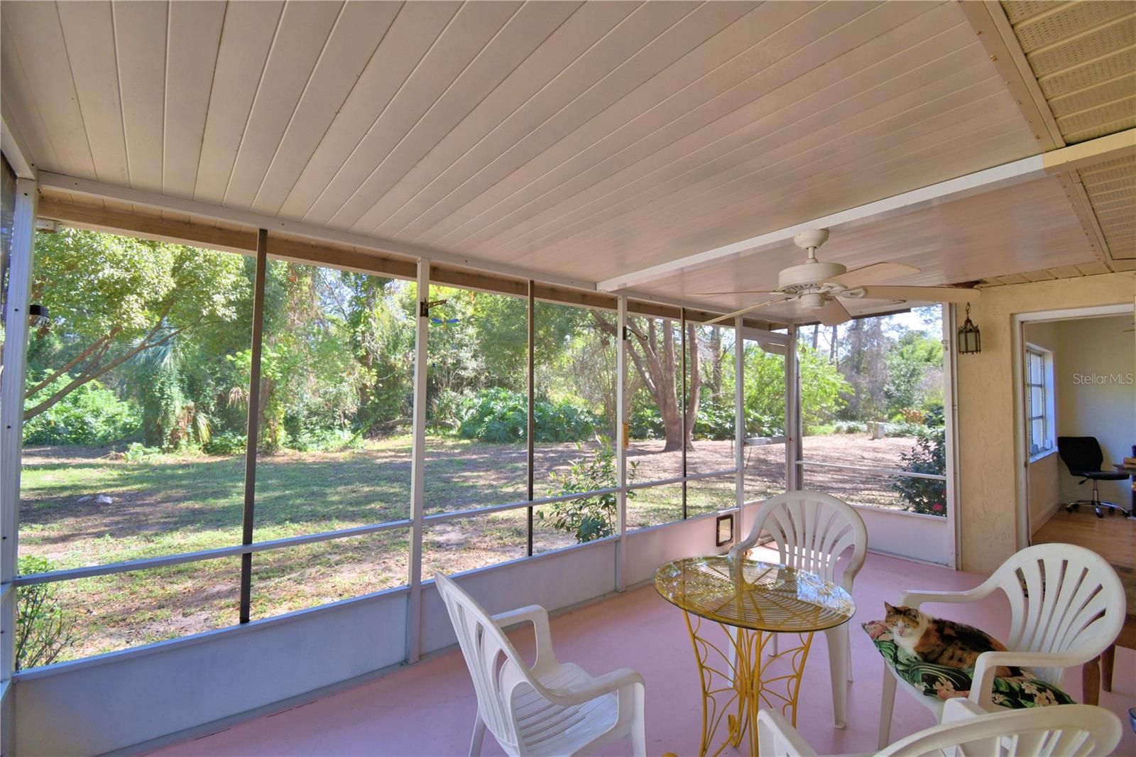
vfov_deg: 77.3
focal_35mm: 15
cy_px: 378
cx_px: 568
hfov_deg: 100.4
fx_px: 473
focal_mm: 10
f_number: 4.5
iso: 200
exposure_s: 1/200
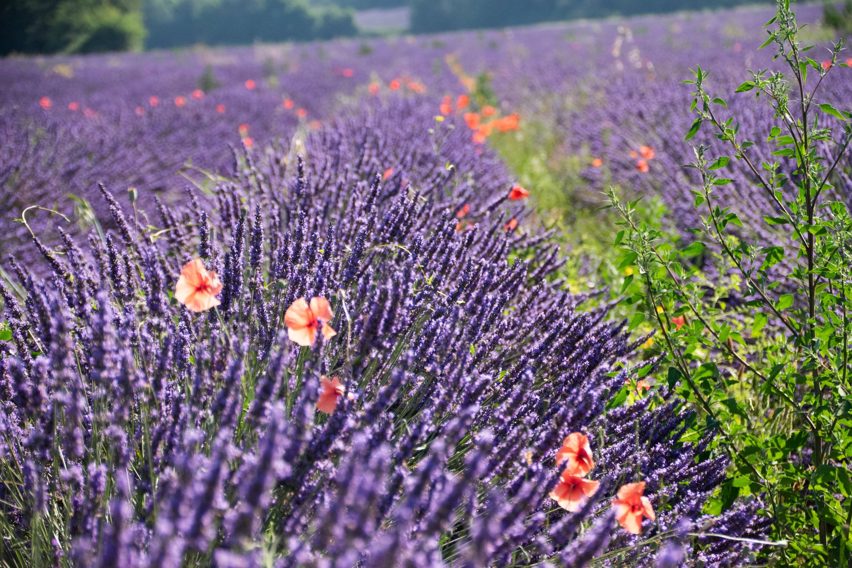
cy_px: 284
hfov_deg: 15.9
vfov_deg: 10.6
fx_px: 3053
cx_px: 426
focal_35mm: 129
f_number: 5.3
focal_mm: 86
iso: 1250
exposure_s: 1/3200
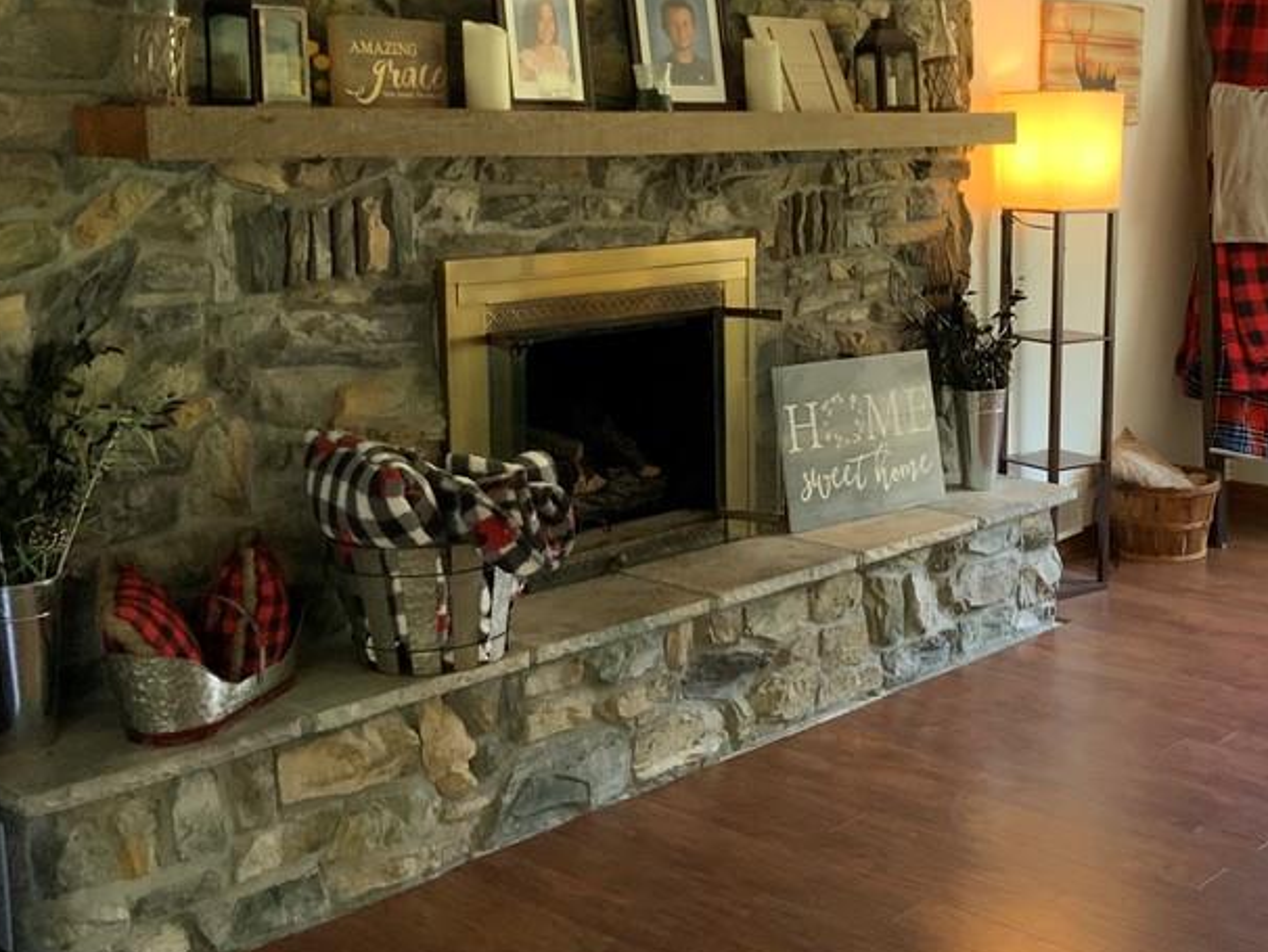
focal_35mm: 49
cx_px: 937
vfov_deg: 29.6
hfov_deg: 38.0
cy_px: 398
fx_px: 1796
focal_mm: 3
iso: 125
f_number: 1.8
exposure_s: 1/60
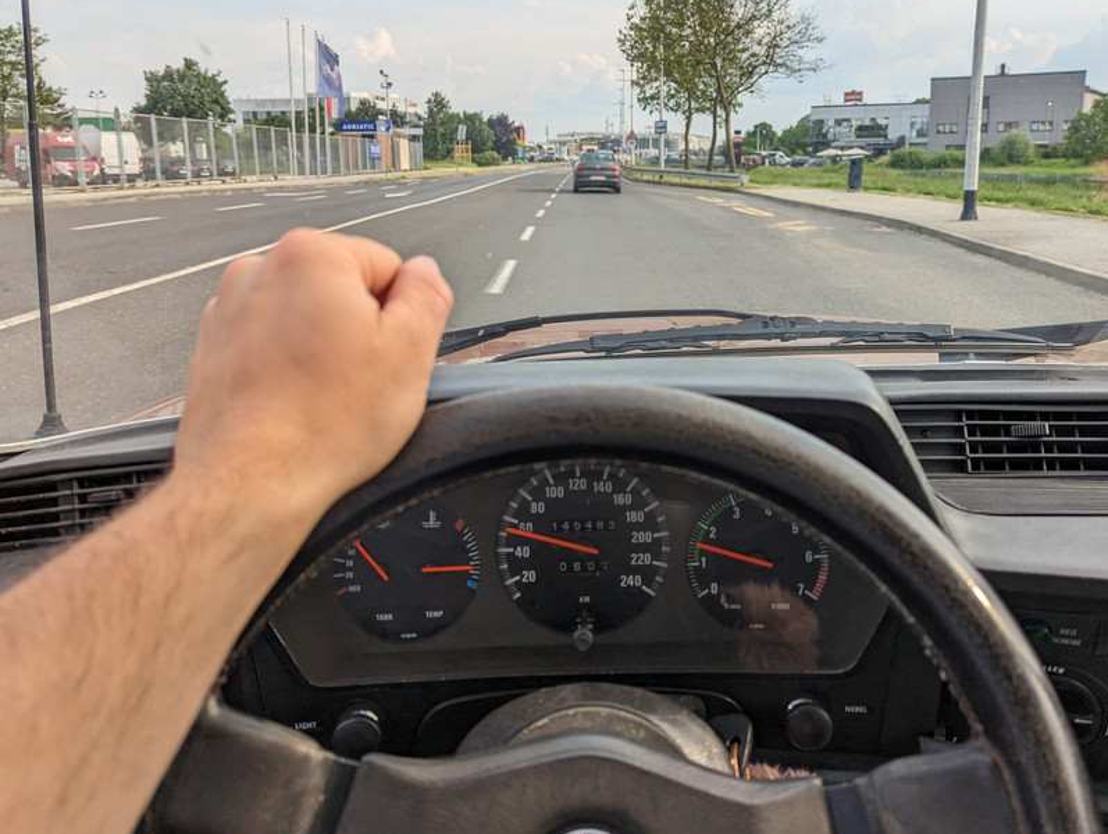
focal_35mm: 32
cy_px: 364
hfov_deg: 56.4
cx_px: 650
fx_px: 1026
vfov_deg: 44.2
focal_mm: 6.81
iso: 44
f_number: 1.85
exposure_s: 1/639
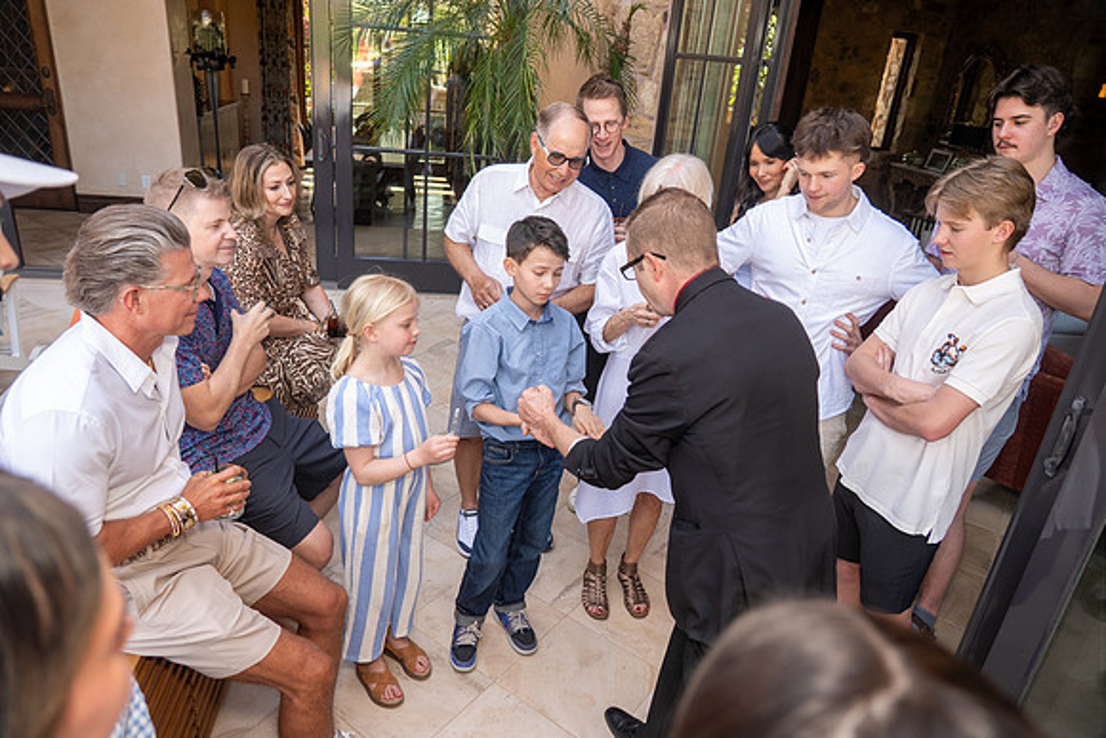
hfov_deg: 73.7
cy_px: 369
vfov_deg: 53.2
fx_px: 737
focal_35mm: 24
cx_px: 553
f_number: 4
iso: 320
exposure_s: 1/200
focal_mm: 24
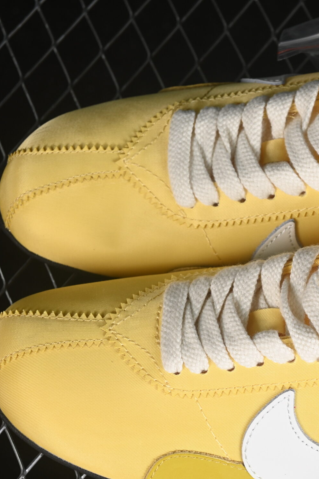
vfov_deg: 15.9
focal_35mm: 129
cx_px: 311
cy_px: 272
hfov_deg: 10.5
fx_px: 1714
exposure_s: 1/80
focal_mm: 50
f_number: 7.1
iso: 160
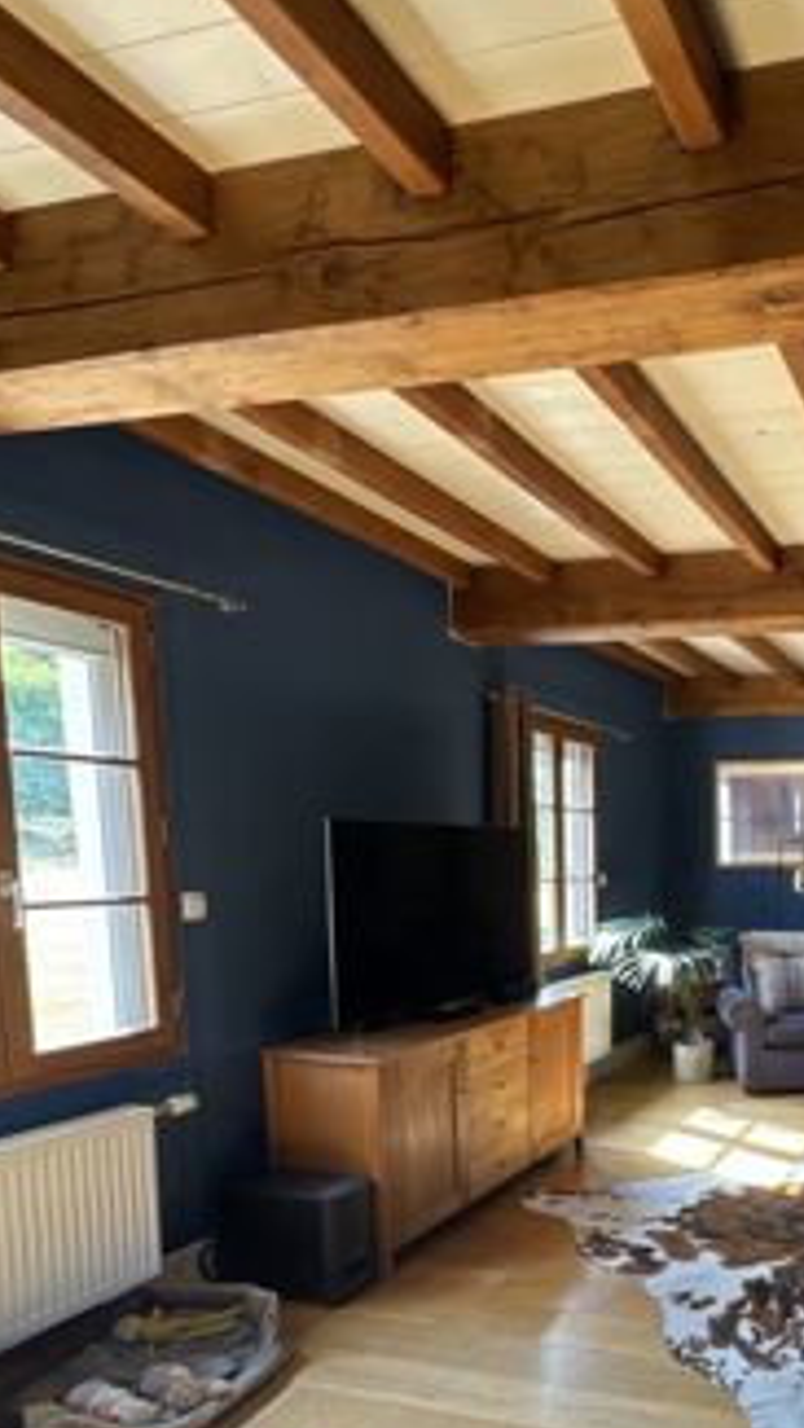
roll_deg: -1.2
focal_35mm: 25
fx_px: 947
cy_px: 971
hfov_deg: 40.8
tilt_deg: -7.6
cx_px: 784
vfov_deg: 71.5
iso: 160
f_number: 2.2
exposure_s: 1/99
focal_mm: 2.22
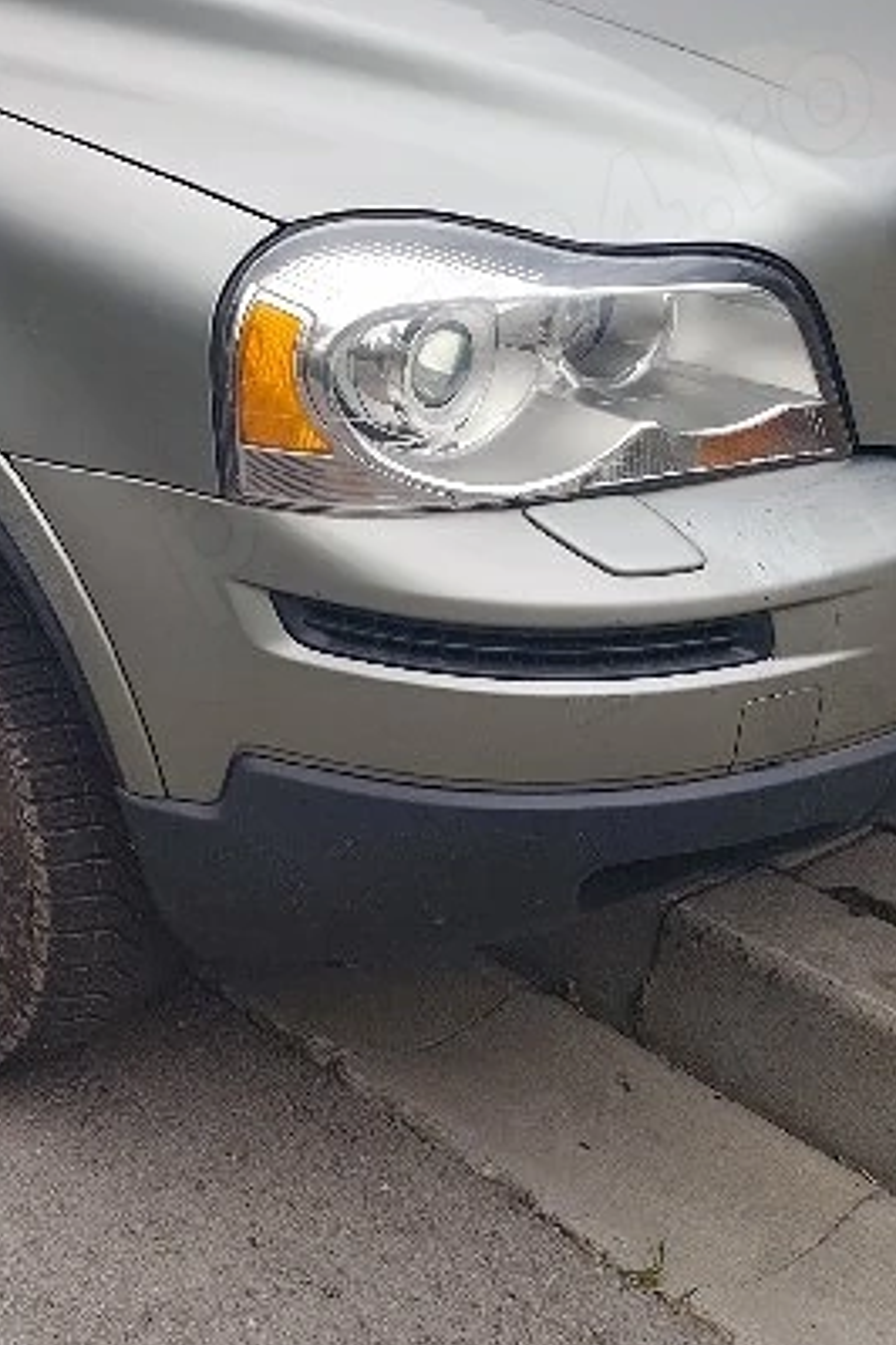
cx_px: -138
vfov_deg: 32.8
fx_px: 2240
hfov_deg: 21.3
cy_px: 344
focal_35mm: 60
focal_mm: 6.19
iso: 200
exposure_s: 1/100
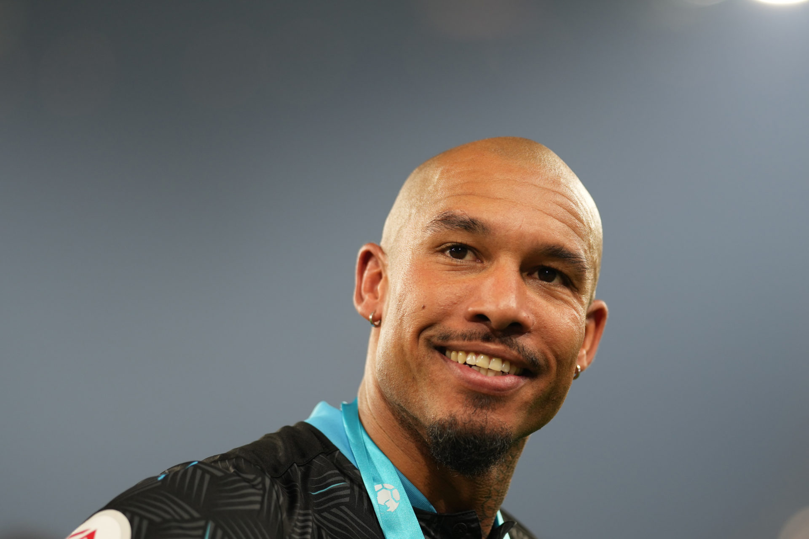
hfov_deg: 10.2
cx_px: 404
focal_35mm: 202
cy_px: 270
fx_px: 4539
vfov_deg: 6.8
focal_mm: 135
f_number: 1.8
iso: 400
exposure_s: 1/640
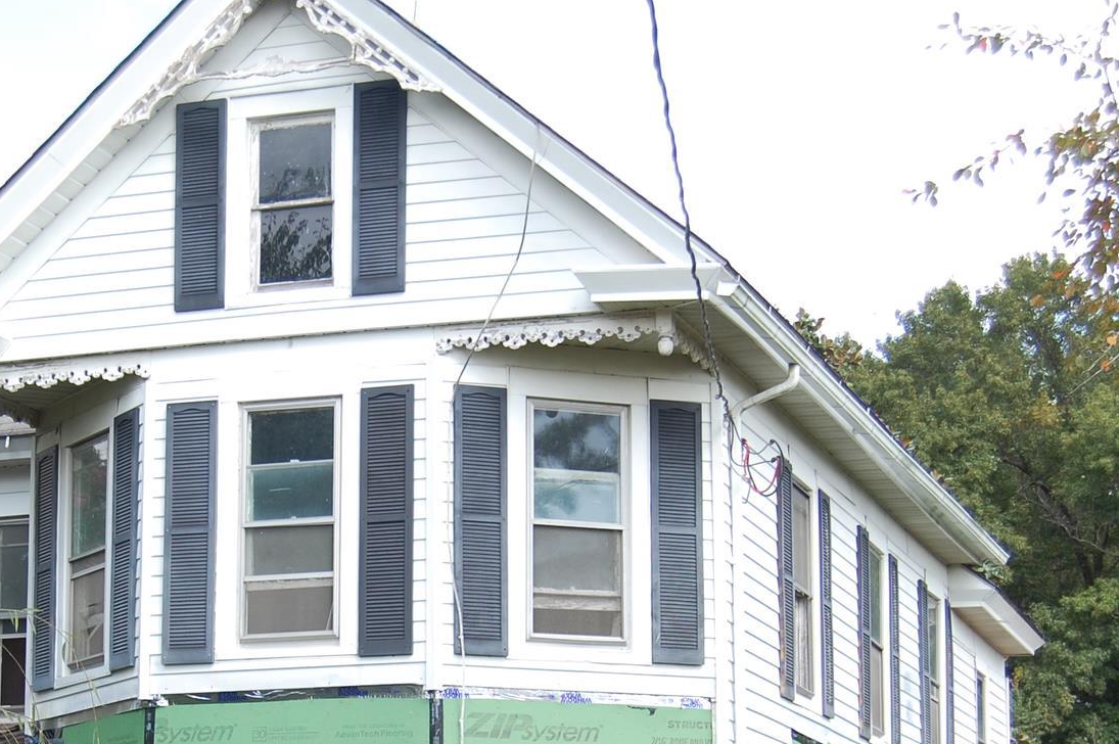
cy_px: 604
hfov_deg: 23.3
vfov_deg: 15.6
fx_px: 2700
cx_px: 339
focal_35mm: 87
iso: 200
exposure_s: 1/250
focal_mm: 31
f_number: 8
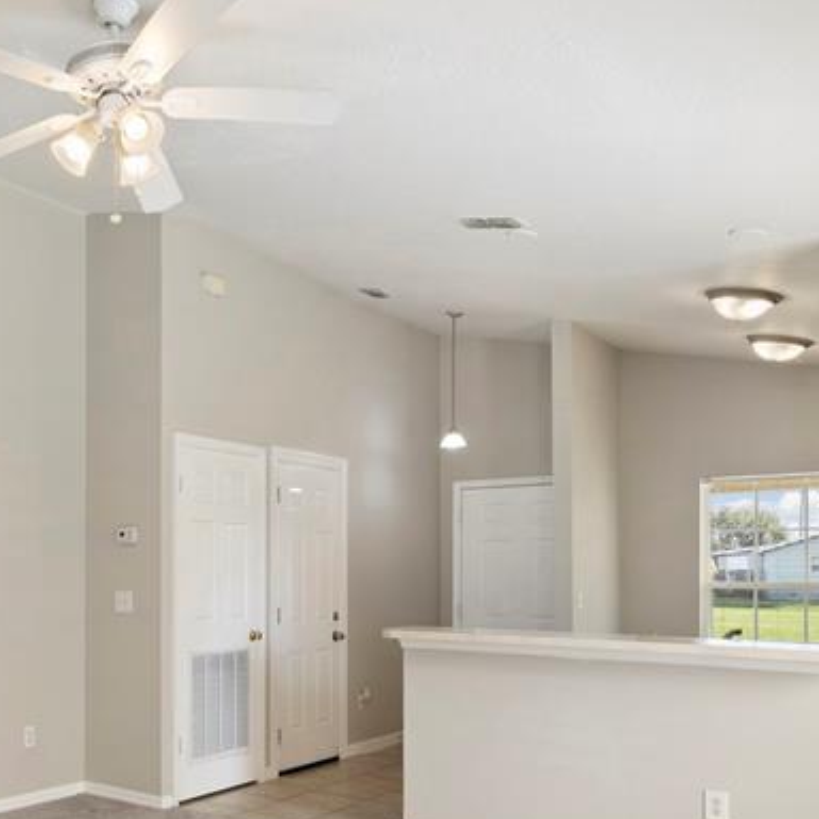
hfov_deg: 44.0
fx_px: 910
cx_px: 77
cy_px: 584
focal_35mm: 34
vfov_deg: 47.2
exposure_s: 1/4
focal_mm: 15
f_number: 10
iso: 400
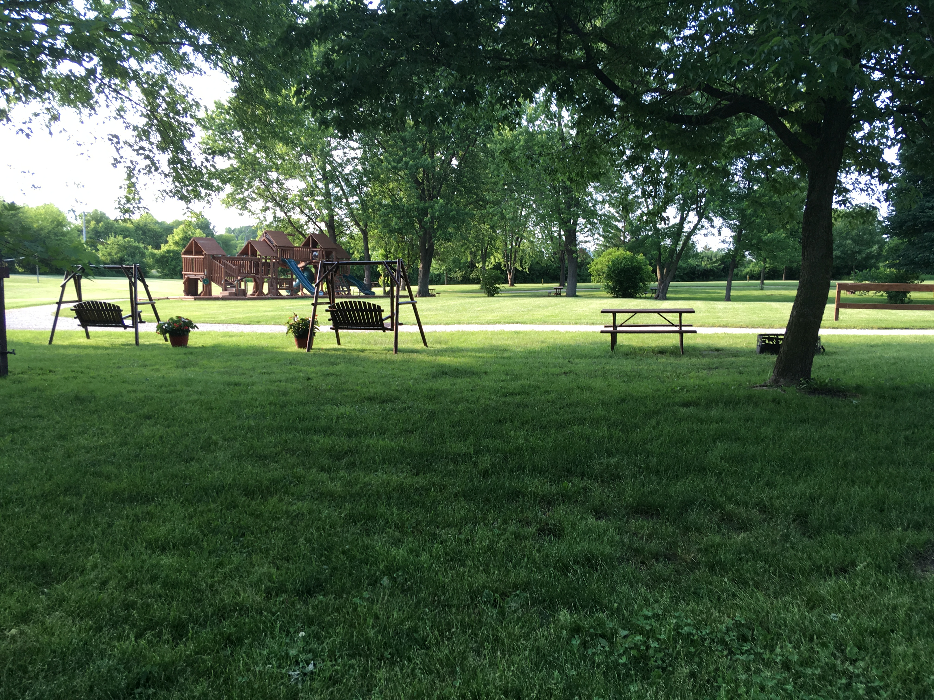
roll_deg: -0.6
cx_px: 467
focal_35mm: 29
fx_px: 782
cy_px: 350
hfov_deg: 61.7
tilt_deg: -7.2
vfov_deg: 48.2
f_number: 2.2
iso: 25
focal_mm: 4.15
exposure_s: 1/131
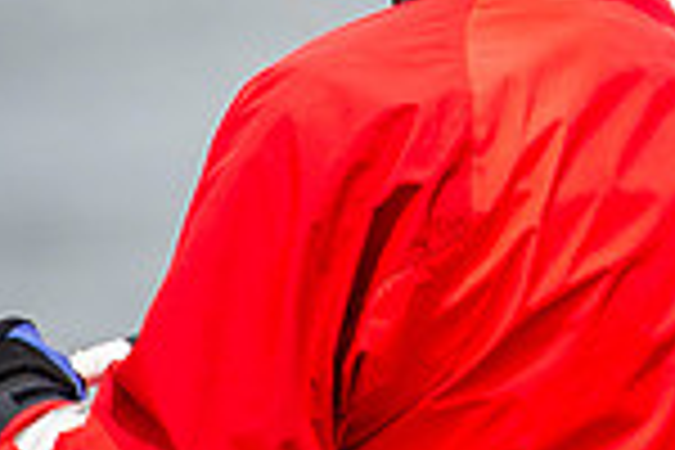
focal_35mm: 1543
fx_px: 28929
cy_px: -216
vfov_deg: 0.9
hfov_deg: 1.3
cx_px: 608
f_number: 5
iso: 500
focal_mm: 400
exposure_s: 1/4000
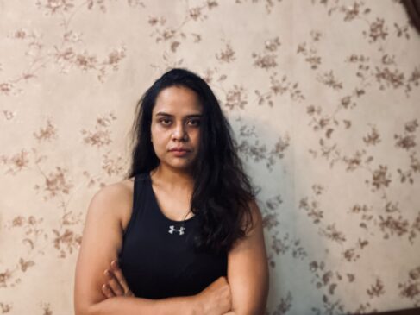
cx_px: 210
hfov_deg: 60.0
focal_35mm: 30
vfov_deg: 46.8
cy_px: 158
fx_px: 364
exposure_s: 1/20
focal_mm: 2.71
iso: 640
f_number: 2.2
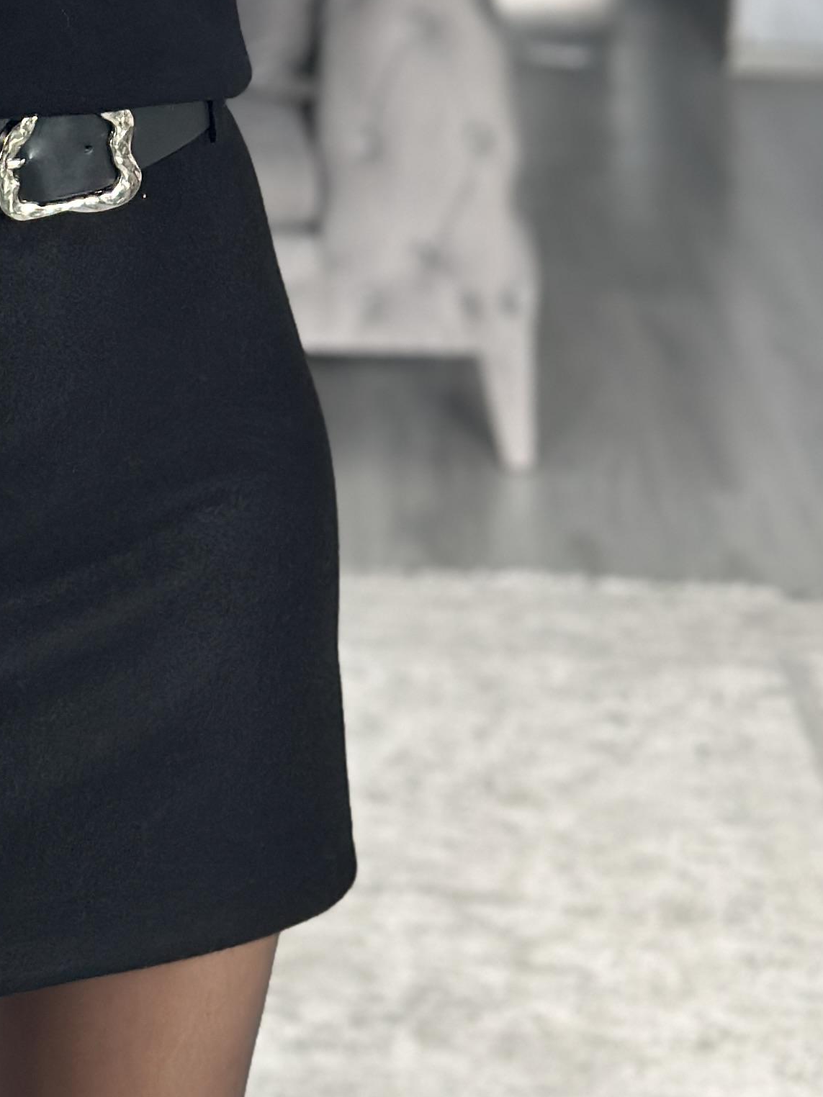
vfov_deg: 15.0
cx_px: -72
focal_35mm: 127
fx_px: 4026
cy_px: -181
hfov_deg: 11.5
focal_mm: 6.86
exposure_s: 1/60
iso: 160
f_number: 1.78
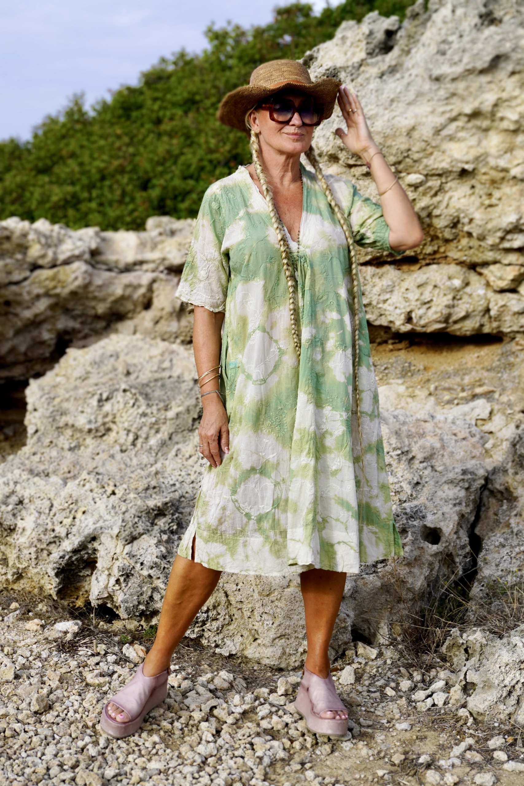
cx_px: 262
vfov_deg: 46.4
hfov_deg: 31.9
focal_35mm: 42
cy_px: 393
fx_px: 917
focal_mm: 28
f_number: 5.6
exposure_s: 1/400
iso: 100
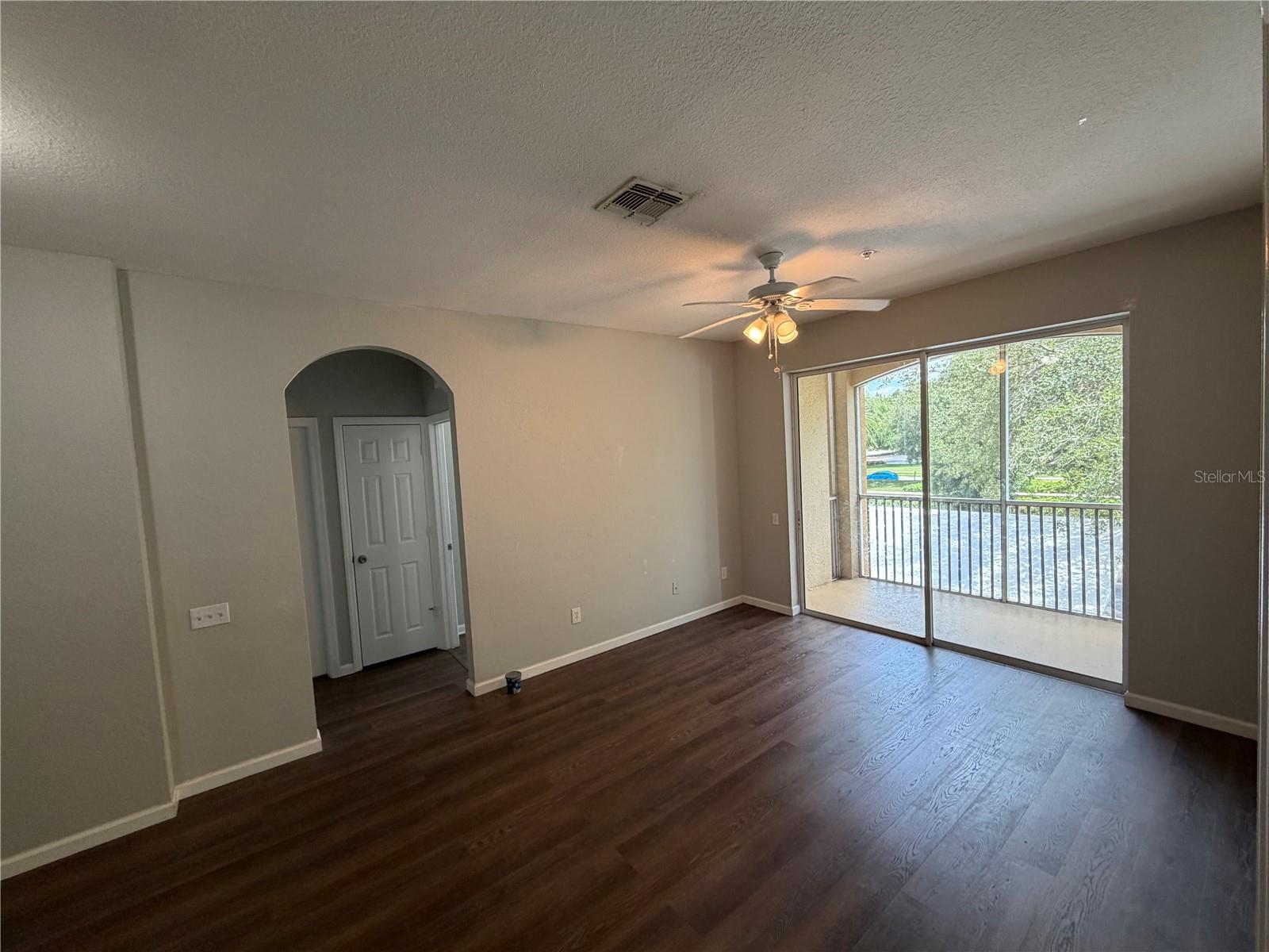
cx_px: 634
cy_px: 476
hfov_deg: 102.1
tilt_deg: -3.5
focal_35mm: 14
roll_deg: +3.4
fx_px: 513
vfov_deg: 85.7
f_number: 2.2
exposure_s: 1/120
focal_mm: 2.22
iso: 200
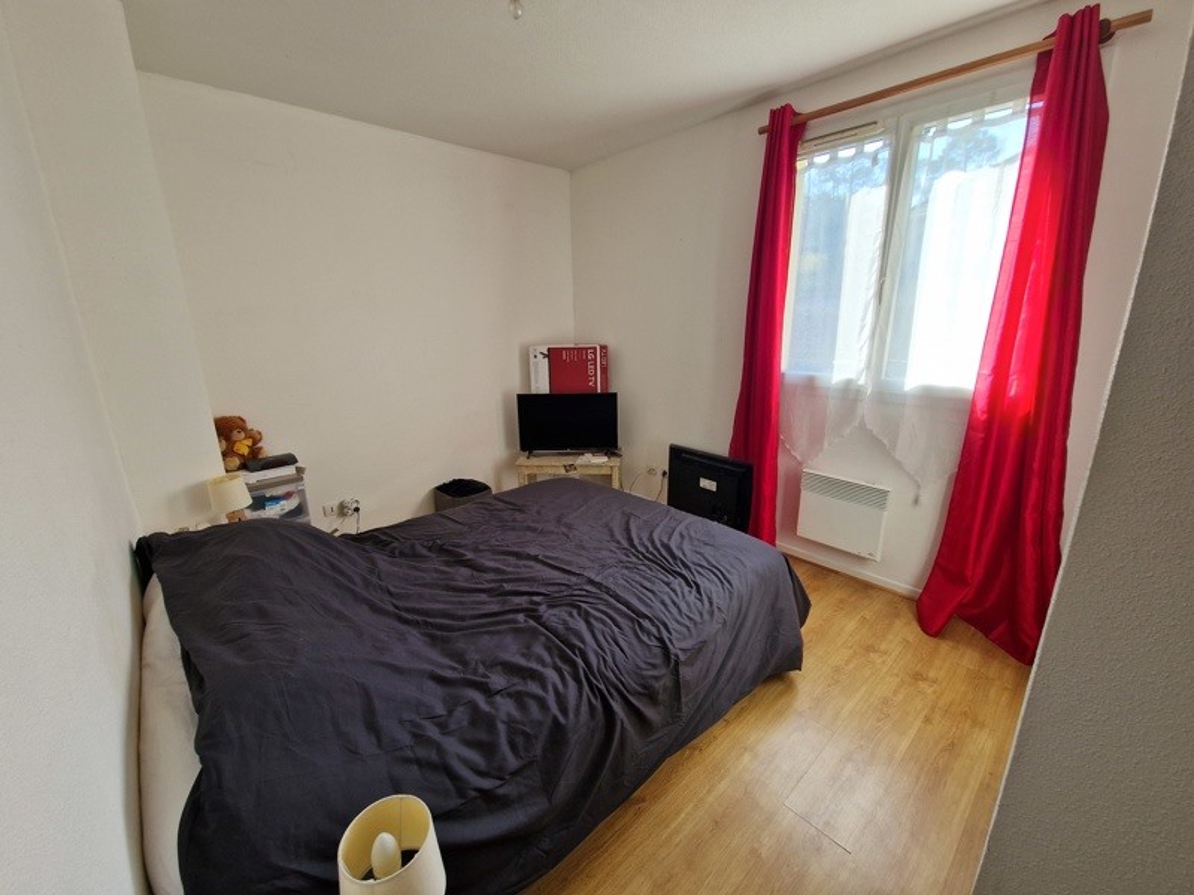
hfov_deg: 106.2
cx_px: 597
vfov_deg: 89.9
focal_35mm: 13
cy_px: 448
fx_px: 448
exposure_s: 1/100
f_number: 2.2
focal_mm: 2.2
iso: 64
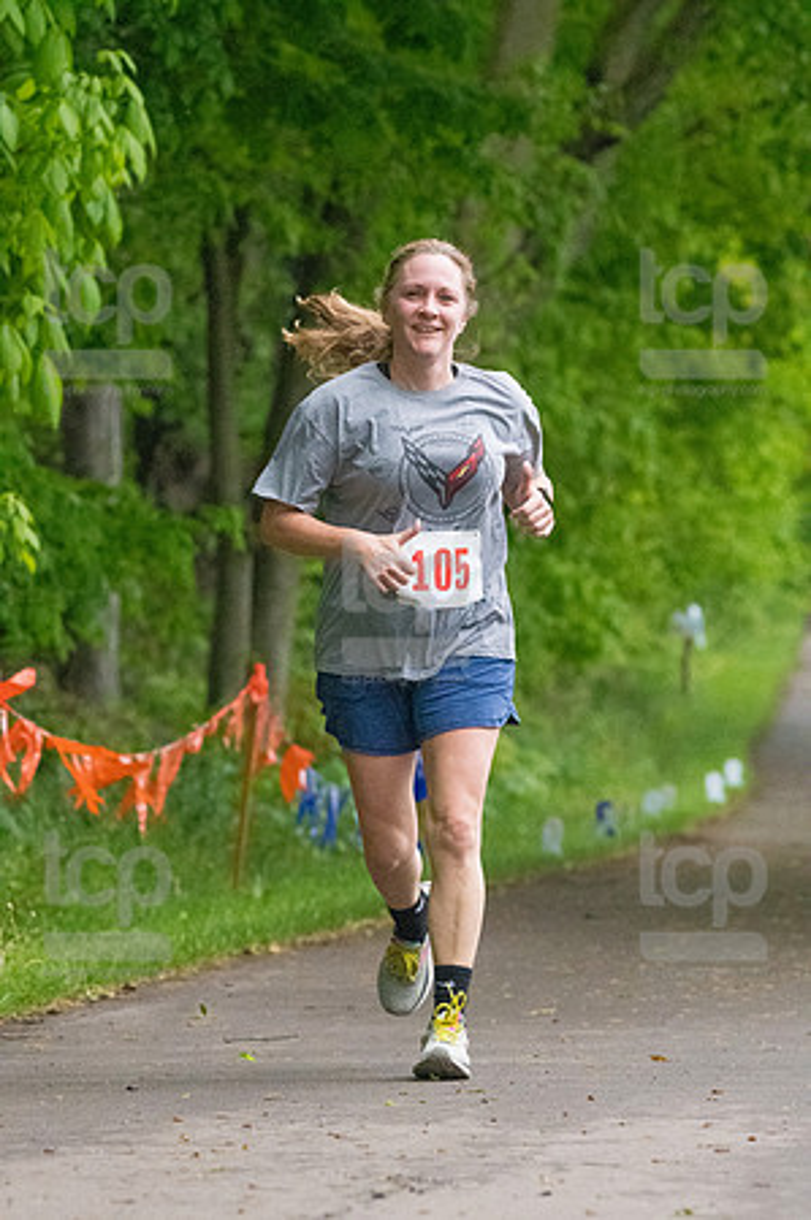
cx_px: 406
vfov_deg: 7.9
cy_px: 610
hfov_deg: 5.2
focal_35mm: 262
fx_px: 8873
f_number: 5.6
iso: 6400
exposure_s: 1/1250
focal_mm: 175
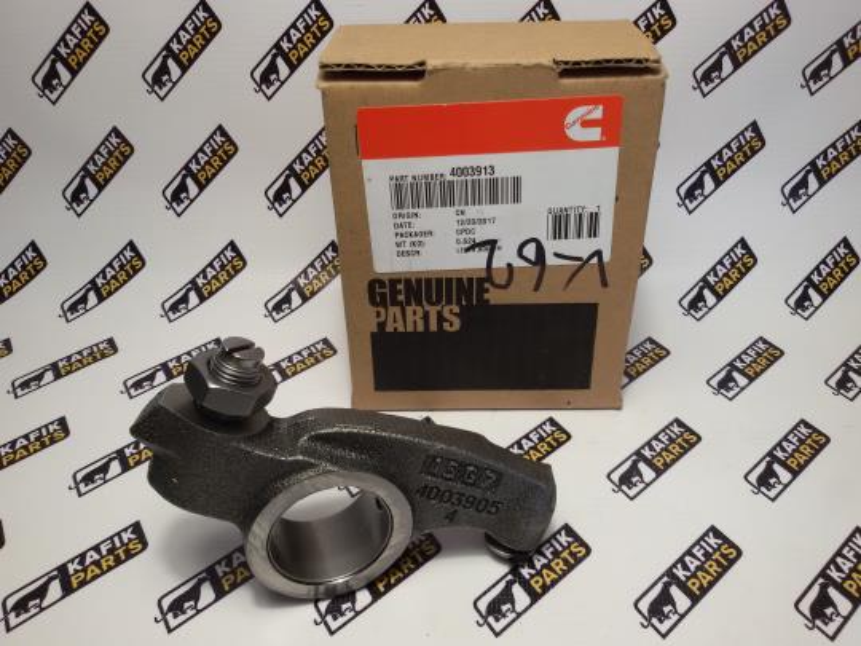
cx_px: 430
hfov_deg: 58.4
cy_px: 323
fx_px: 771
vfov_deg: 45.4
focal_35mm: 31
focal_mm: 2.93
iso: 50
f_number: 2.4
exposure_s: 1/33
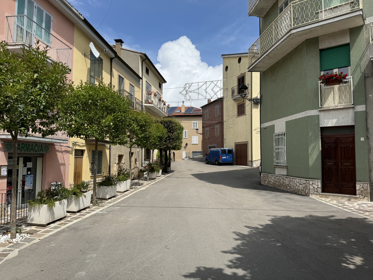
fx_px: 259
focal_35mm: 24
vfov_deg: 56.8
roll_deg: -2.4
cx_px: 186
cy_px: 140
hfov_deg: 71.6
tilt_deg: +7.9
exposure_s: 1/6410
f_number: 1.78
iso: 80
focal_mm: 6.86
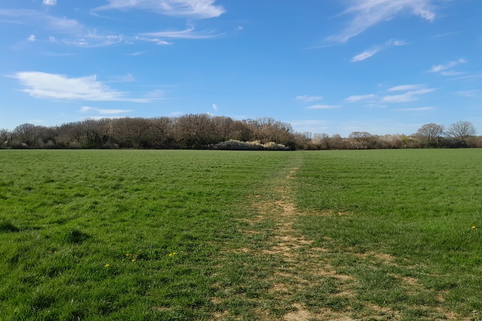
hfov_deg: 65.5
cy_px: 157
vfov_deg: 46.4
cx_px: 243
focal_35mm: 28
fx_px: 375
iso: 40
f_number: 1.8
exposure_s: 1/477
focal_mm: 3.98
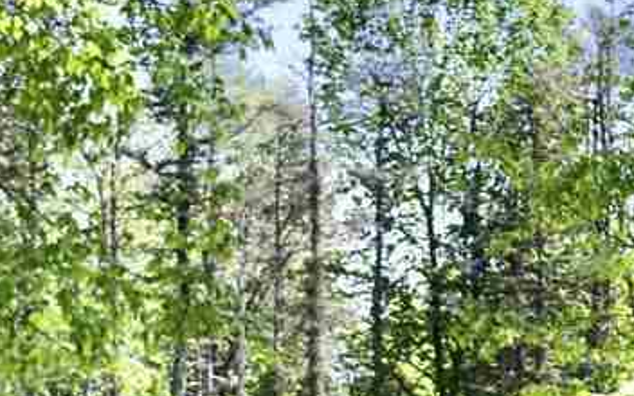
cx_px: 14
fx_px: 1918
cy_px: 698
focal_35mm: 111
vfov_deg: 11.1
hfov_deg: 18.3
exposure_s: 1/500
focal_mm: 20
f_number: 3.5
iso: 100
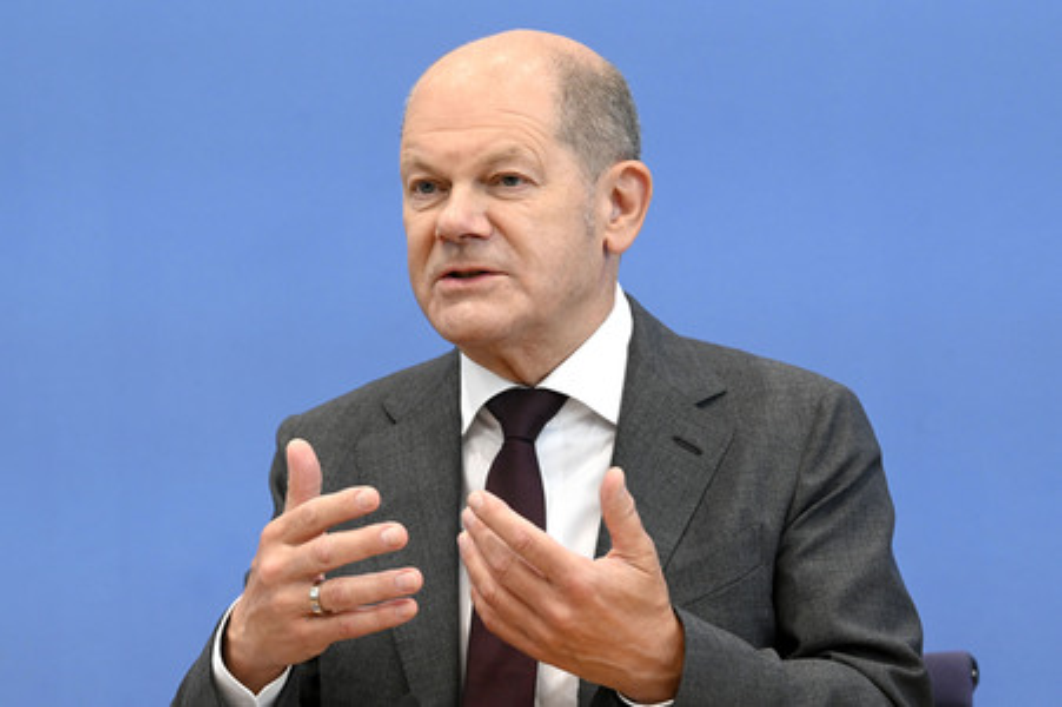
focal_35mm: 110
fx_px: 3243
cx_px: 531
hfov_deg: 18.6
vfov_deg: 12.4
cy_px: 354
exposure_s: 1/640
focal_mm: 110
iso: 5000
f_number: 6.3
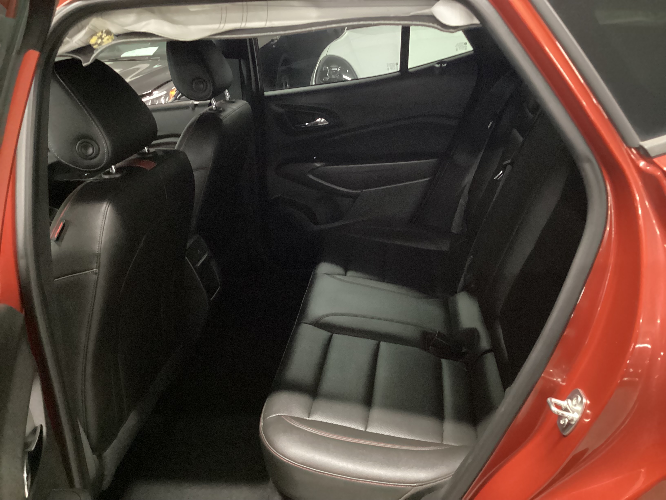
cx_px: 333
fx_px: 596
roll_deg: +5.0
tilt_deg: -23.8
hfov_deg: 58.4
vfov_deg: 45.4
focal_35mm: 31
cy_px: 250
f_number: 2.4
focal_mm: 3.3
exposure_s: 1/15
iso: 800
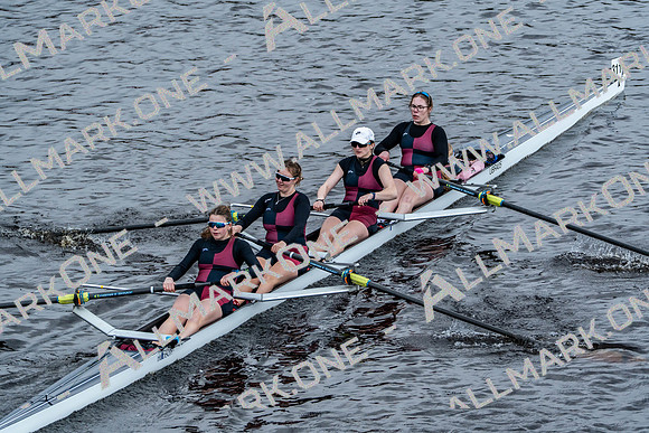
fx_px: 6473
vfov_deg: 3.8
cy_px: 216
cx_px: 324
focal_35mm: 359
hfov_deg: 5.7
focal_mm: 359
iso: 1600
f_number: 6.3
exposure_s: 1/1000
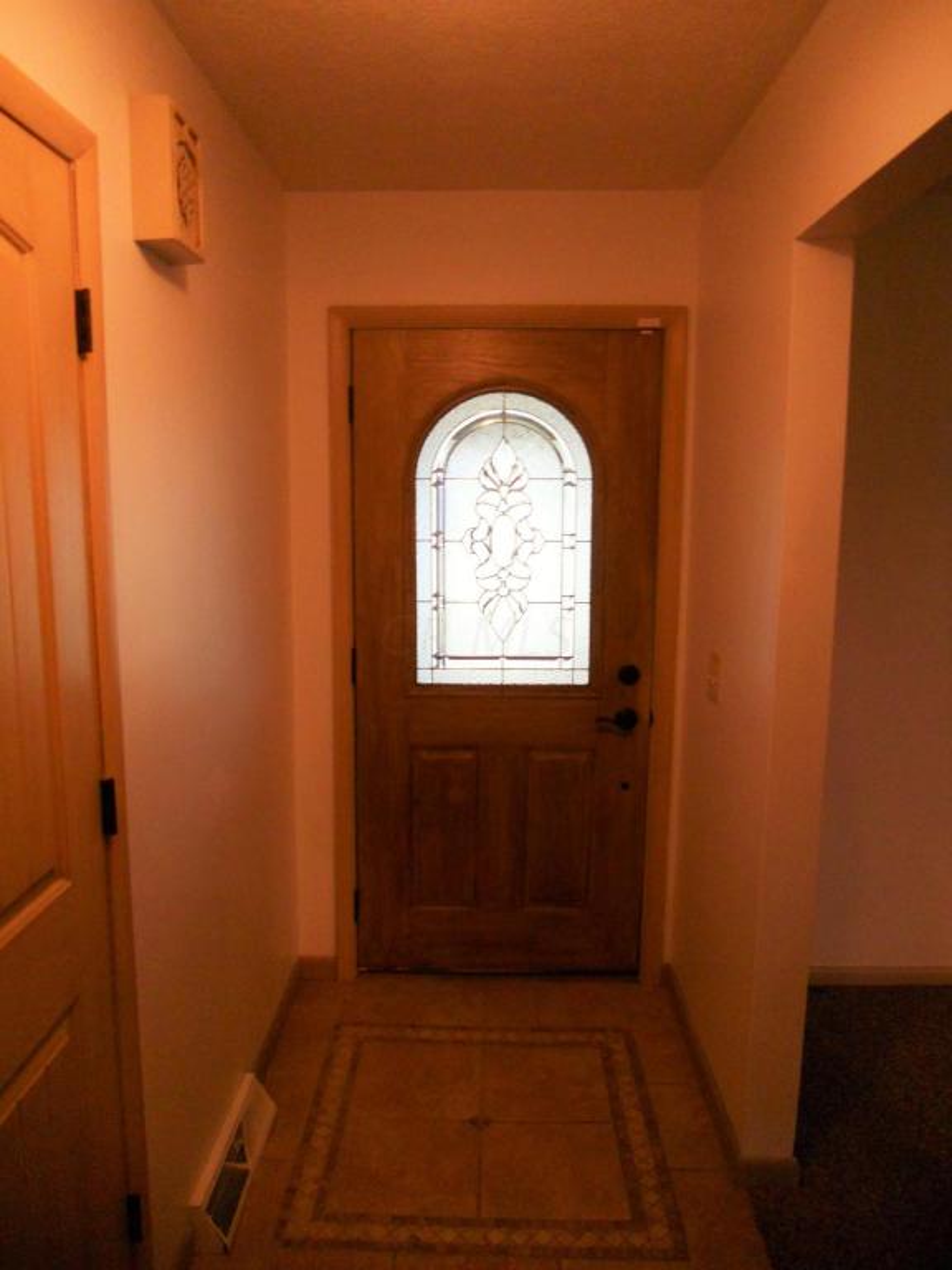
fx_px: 990
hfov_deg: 51.4
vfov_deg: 65.3
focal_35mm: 27
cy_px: 635
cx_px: 476
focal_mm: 4.9
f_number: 3.2
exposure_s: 1/20
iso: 400
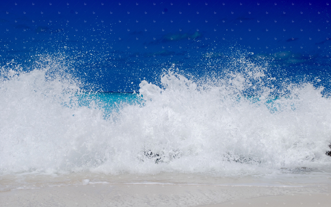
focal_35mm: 62
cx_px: 166
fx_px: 559
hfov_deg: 33.0
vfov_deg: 21.0
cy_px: 99
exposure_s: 1/400
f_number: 10
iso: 100
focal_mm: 40
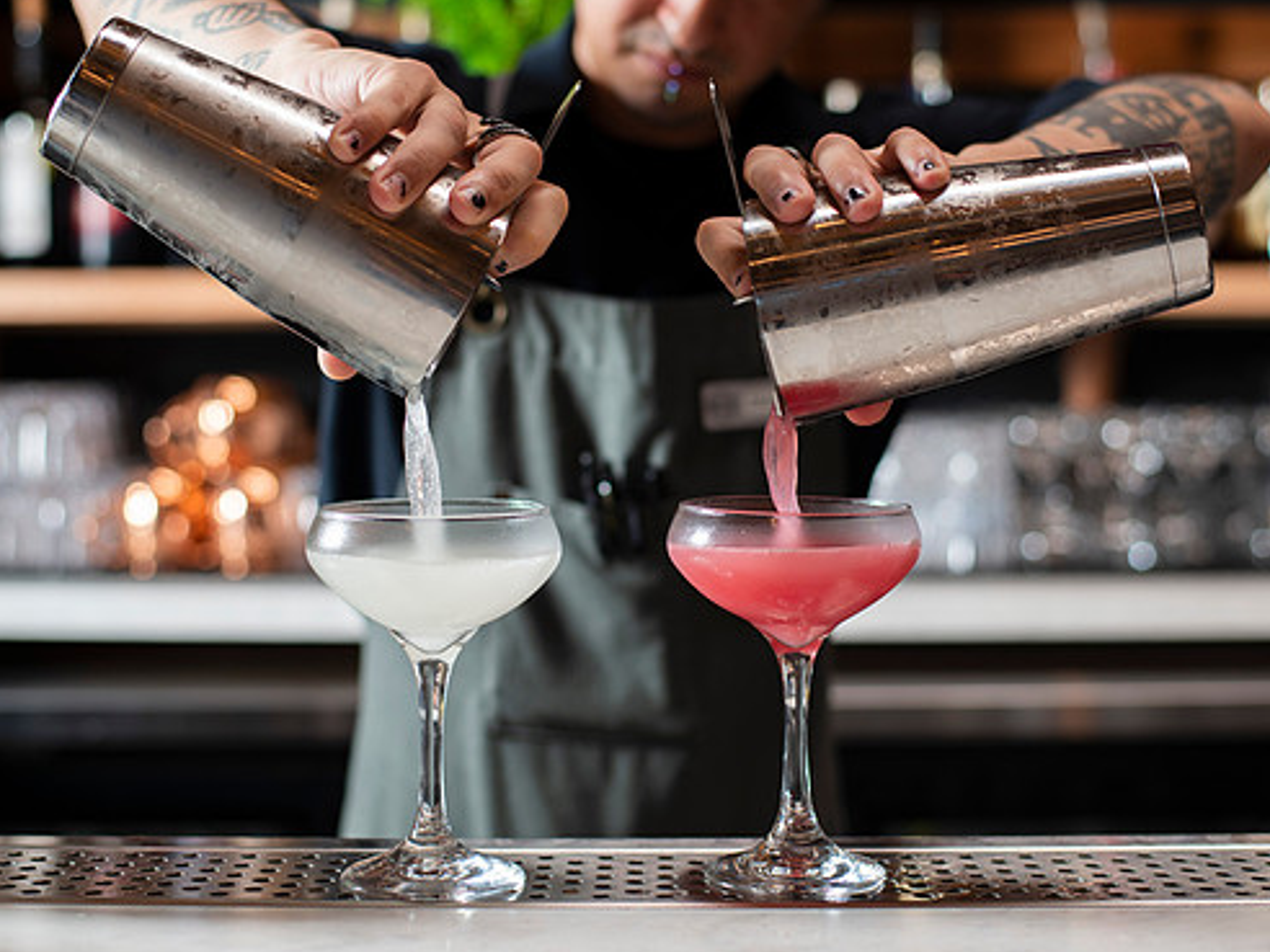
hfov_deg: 31.7
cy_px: 447
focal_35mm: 61
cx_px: 617
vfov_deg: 24.0
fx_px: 2238
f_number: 2.8
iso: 200
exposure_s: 1/200
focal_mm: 50
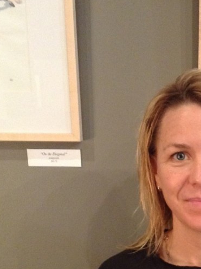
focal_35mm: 68
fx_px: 528
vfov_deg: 27.7
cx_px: 185
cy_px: 233
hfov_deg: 21.0
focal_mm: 3.3
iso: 250
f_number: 2.4
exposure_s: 1/17
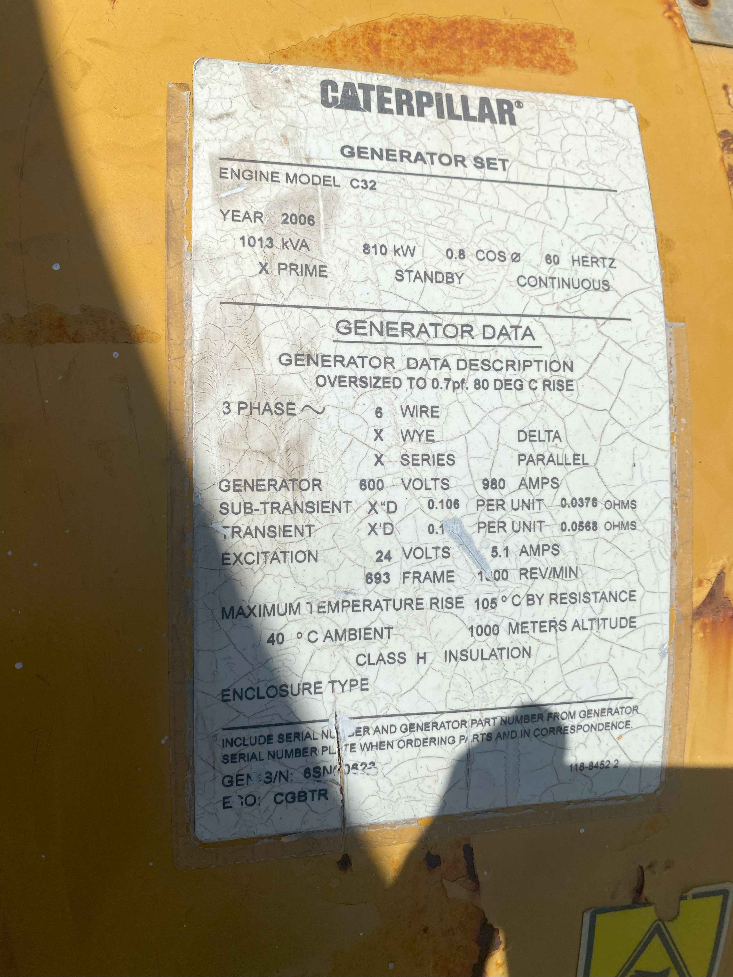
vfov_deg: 67.3
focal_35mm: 26
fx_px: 734
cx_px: 366
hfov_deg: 53.1
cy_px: 488
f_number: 1.8
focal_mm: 4.25
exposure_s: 1/8850
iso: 32
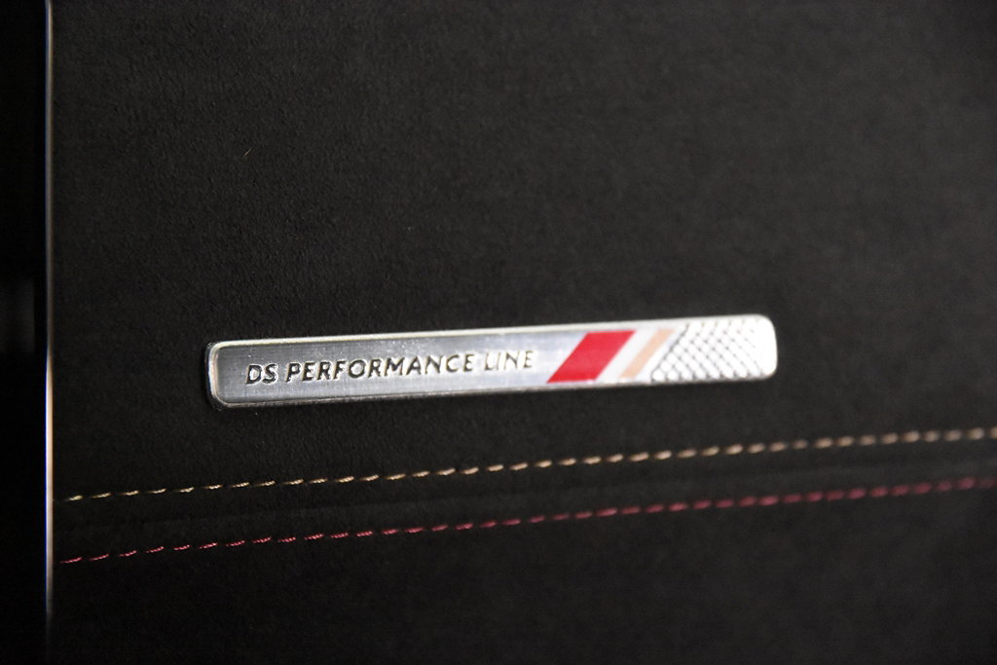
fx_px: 2908
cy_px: 332
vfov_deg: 13.0
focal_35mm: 105
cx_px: 498
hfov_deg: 19.5
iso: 12800
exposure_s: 1/125
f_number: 4
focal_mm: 70
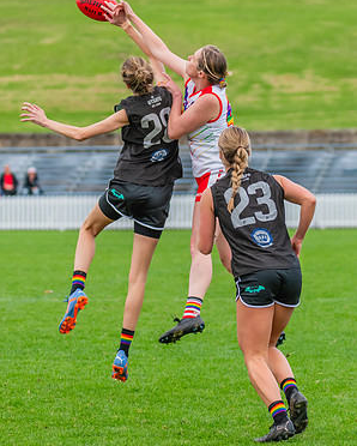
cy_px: 202
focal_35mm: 340
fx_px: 4487
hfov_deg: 4.6
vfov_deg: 5.7
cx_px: 246
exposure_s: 1/1000
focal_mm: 170
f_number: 5
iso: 800
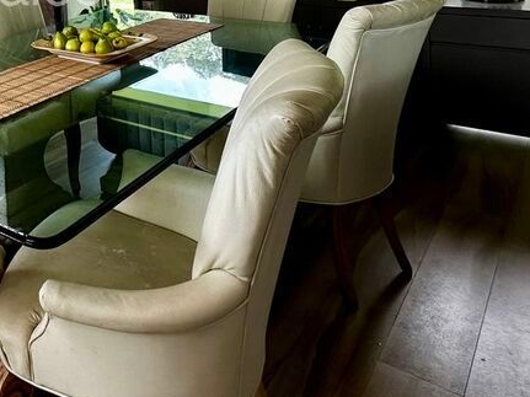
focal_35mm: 39
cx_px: -50
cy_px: -55
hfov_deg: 39.4
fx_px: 597
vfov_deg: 31.9
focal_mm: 2.22
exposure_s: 1/99
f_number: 2.2
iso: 125
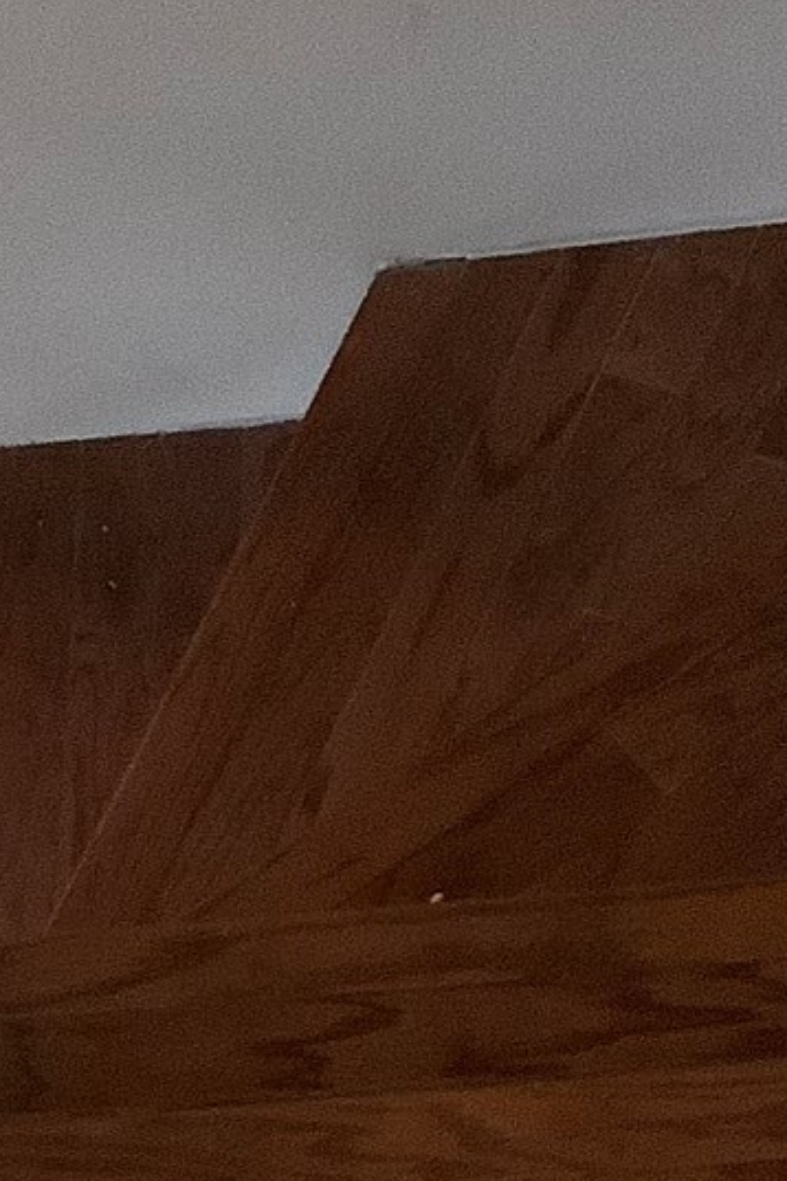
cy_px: 1177
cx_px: 22
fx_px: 4033
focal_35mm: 123
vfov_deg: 16.3
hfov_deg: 11.1
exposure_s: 1/24
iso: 640
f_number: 2.4
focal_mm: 3.3
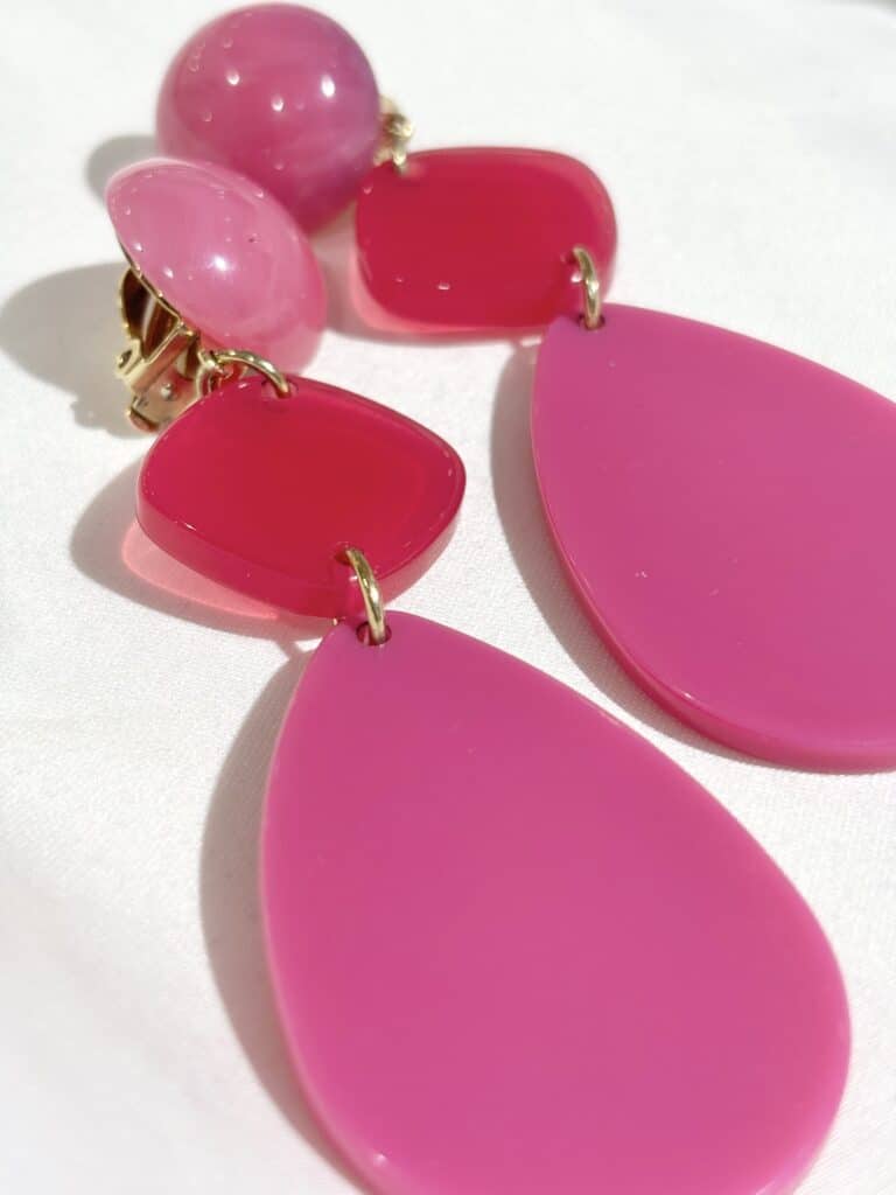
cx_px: 448
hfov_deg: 28.0
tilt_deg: -45.3
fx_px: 1795
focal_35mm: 52
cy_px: 598
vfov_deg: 36.8
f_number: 1.6
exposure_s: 1/100
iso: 32
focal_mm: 5.96
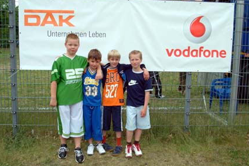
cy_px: 82
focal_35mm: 37
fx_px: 253
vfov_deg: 36.3
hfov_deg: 52.5
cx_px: 125
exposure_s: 1/250
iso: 400
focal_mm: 23
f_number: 9.5
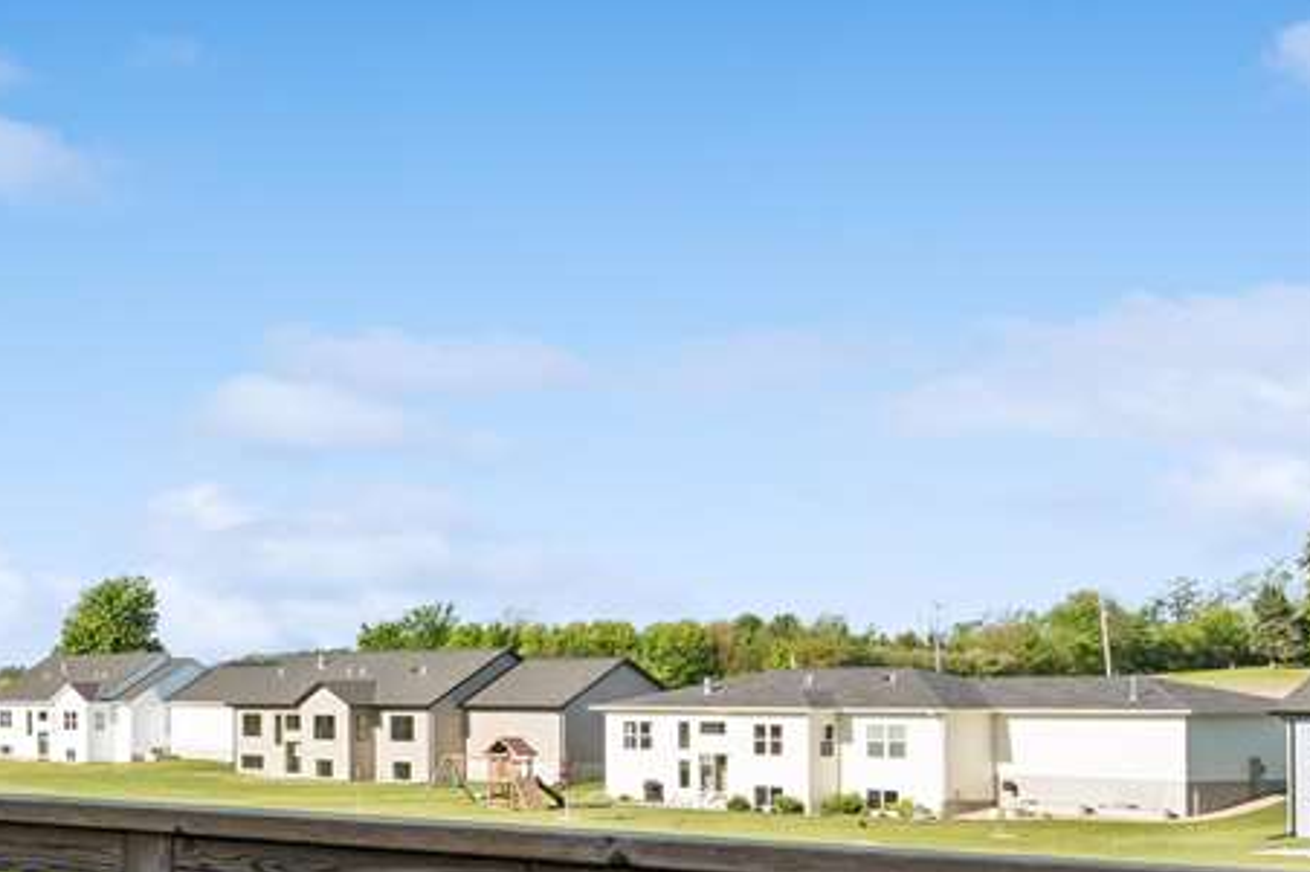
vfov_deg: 26.1
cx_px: -525
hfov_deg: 28.9
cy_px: 653
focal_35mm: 51
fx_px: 1855
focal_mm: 18
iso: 400
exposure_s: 1/1000
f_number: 8
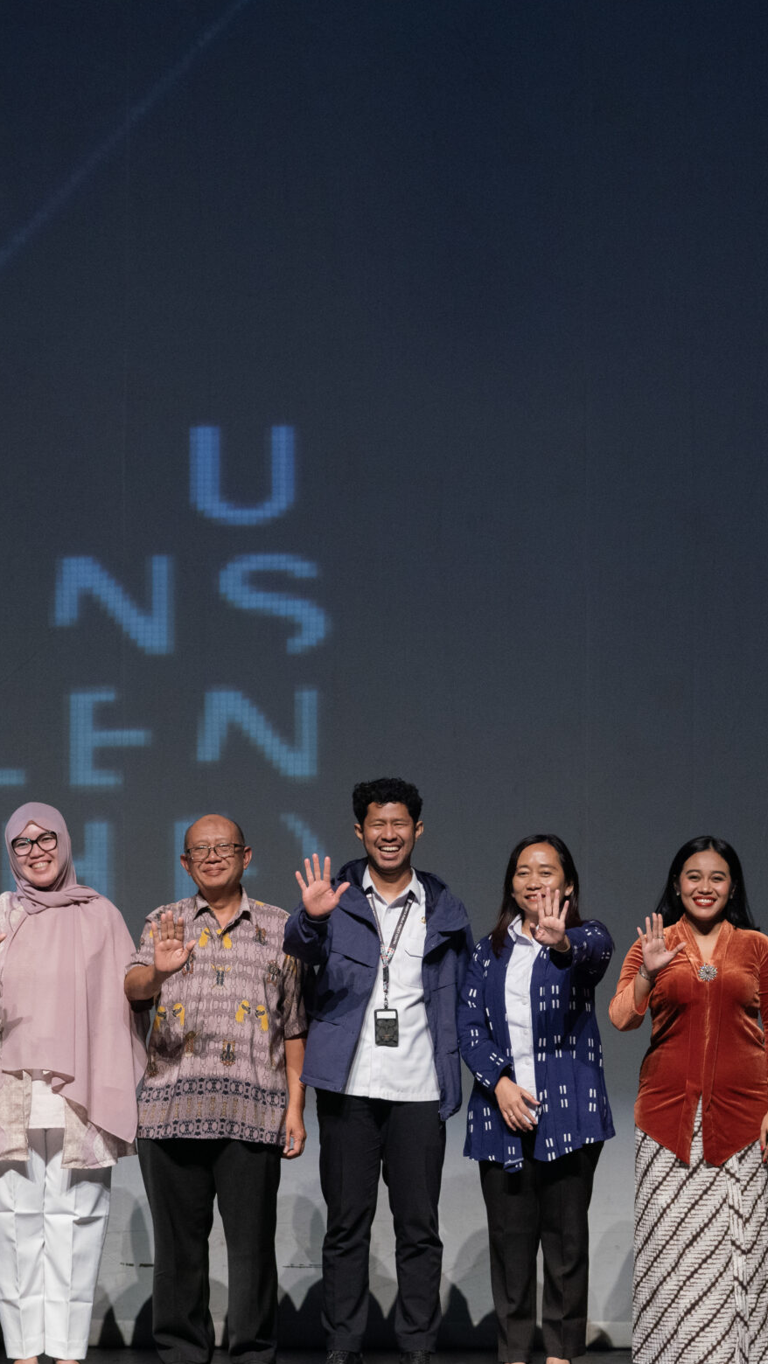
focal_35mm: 153
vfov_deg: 14.0
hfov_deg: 7.9
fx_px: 5537
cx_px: 466
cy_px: 742
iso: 1600
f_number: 2.8
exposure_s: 1/100
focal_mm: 89
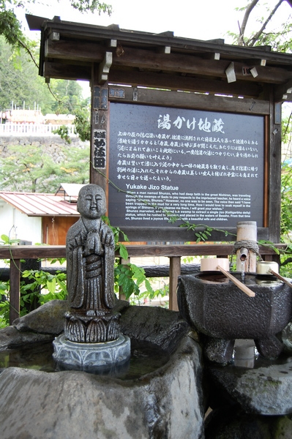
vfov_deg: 55.1
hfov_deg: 38.3
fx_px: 420
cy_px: 220
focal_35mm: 34
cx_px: 146
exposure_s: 1/40
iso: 200
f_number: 3.8
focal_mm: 23
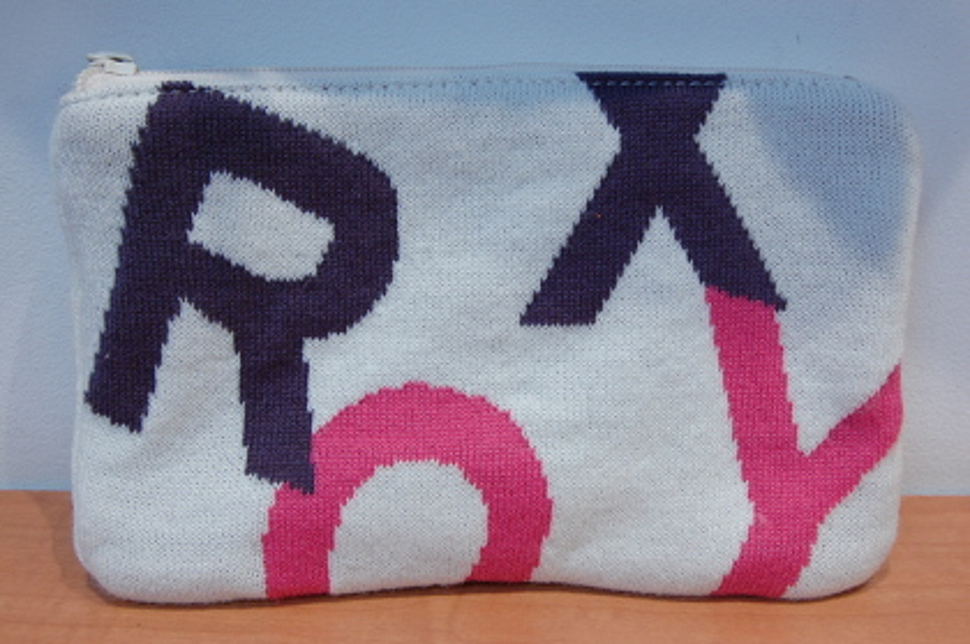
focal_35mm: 42
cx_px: 485
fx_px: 1130
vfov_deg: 31.8
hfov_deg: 46.4
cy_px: 322
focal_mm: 28
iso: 800
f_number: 10
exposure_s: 1/15
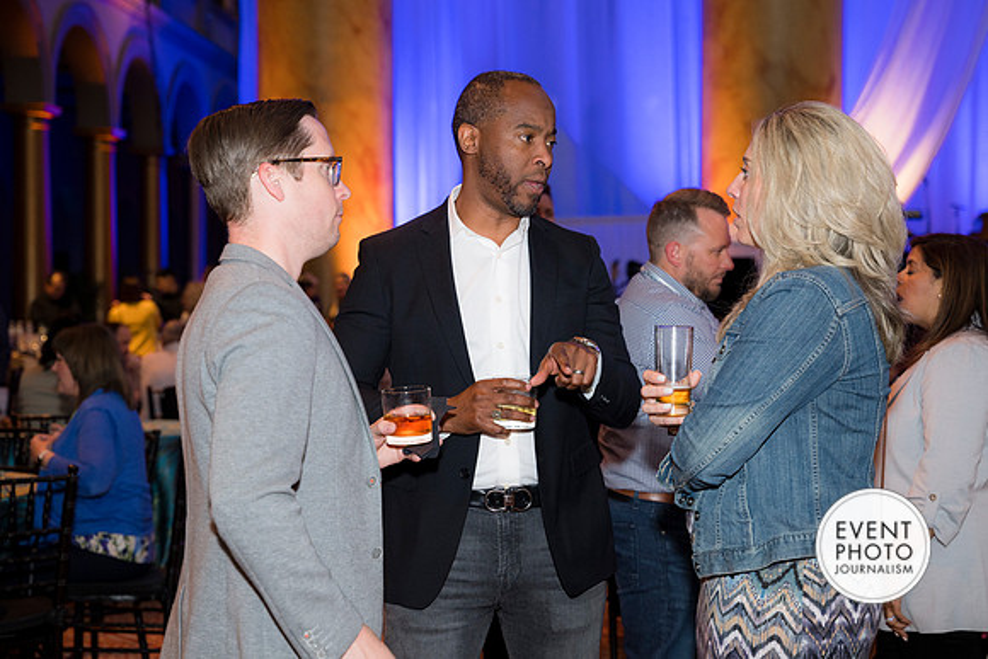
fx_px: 1742
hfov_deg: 31.7
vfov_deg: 21.4
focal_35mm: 63
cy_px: 330
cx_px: 494
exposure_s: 1/100
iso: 800
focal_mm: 61
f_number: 4
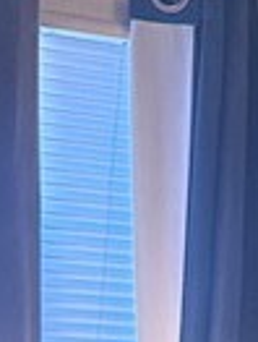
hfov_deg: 6.6
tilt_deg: -6.4
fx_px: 1849
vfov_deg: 9.7
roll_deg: -1.0
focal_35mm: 187
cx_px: 972
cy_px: 710
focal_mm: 6.76
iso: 500
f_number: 1.78
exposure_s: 1/120
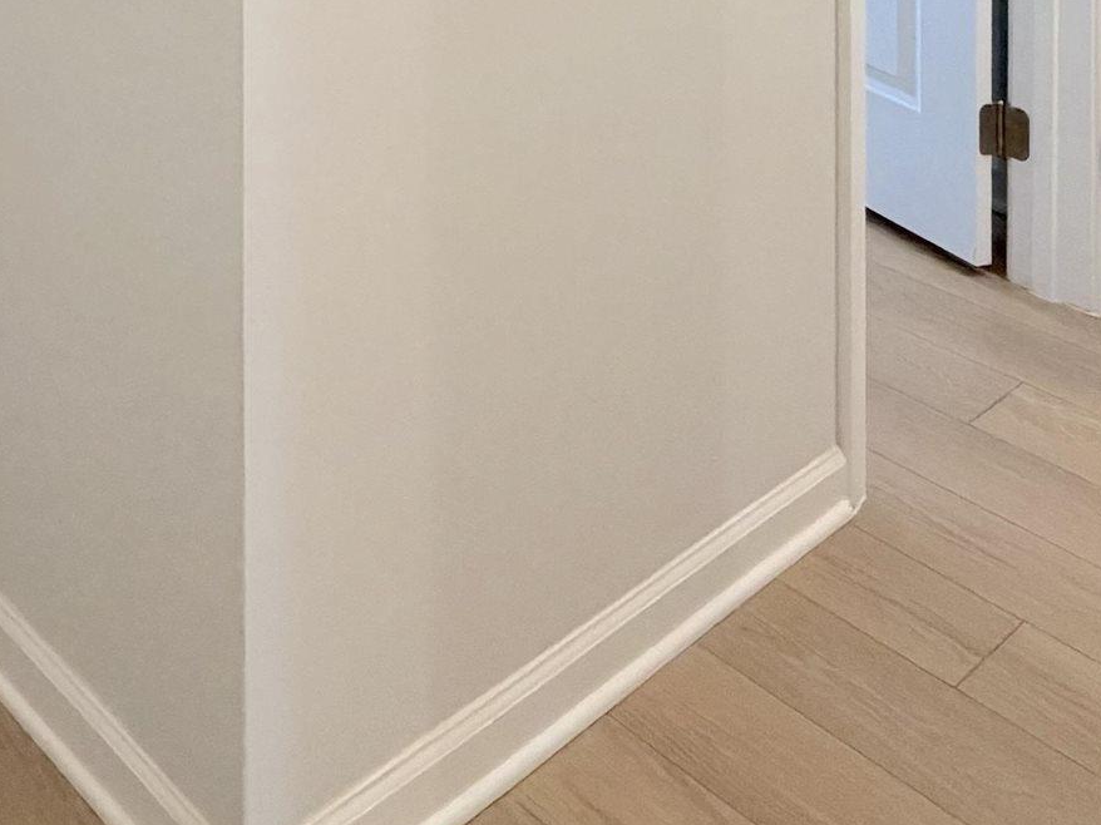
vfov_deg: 22.3
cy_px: -528
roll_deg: -0.3
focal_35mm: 49
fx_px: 1558
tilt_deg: -0.4
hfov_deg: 35.2
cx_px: -8
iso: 200
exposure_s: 1/60
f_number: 2.2
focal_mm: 2.22
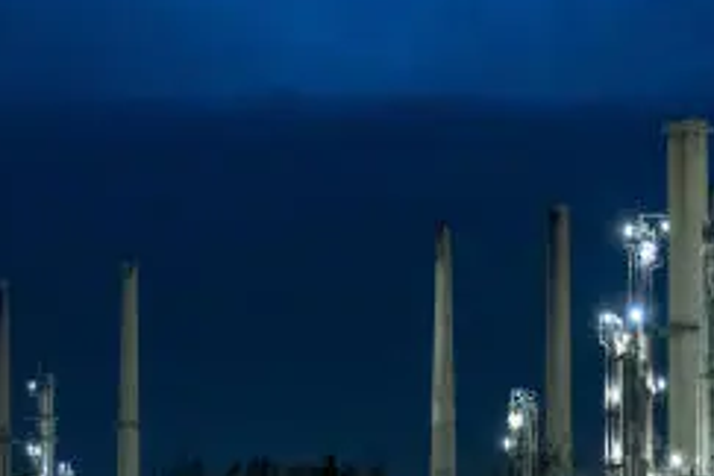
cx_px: 752
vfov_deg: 12.1
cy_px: 495
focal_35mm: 112
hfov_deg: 17.7
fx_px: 2221
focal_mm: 27.4
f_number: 2.8
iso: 1600
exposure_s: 1/7
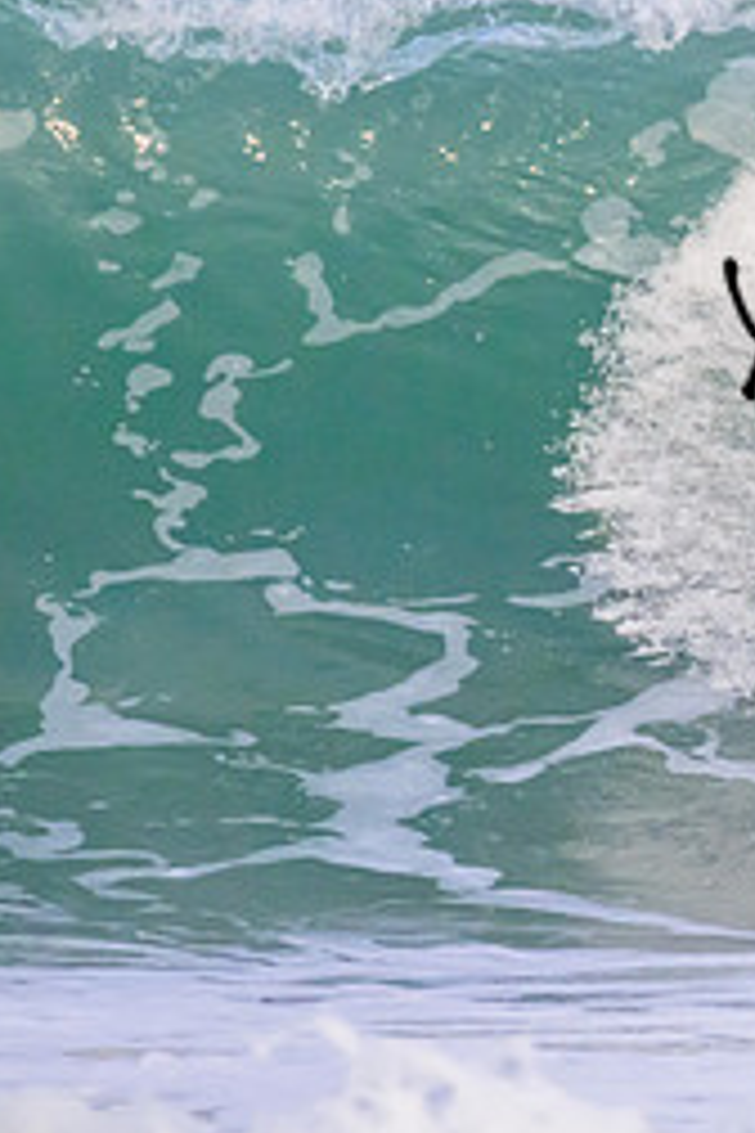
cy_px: 290
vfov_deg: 1.1
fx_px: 60395
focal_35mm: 1920
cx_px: 1186
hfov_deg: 0.7
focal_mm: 800
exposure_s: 1/2000
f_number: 11
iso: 5000
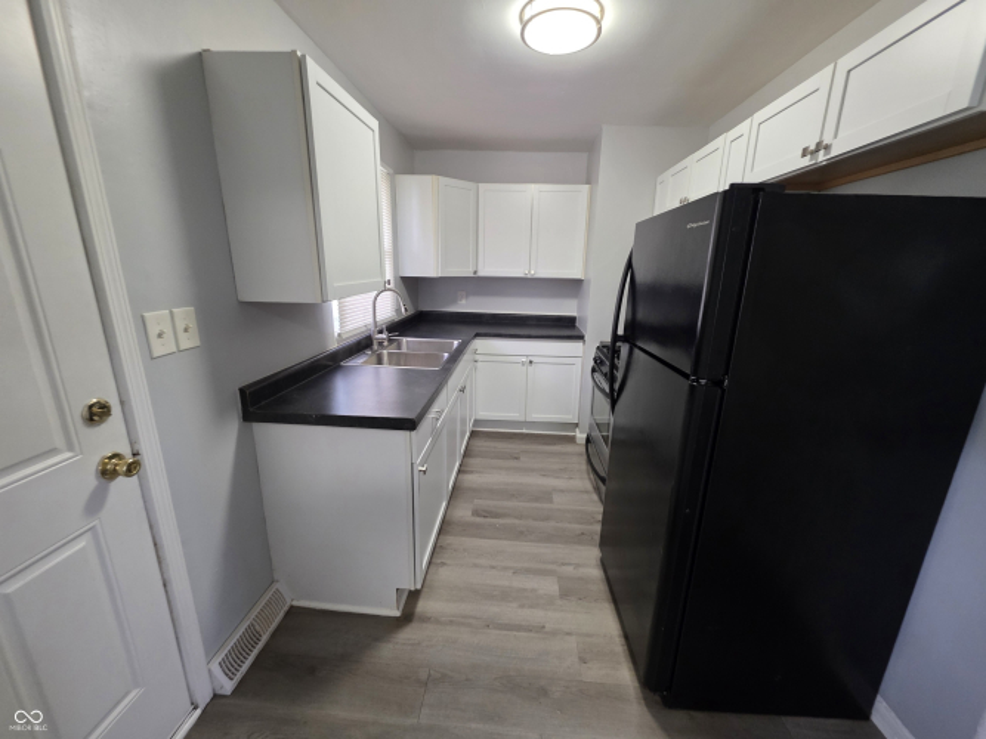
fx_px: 370
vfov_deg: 89.9
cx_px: 493
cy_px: 370
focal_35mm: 13
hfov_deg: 106.2
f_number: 1.9
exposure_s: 1/60
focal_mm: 2.2
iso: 320
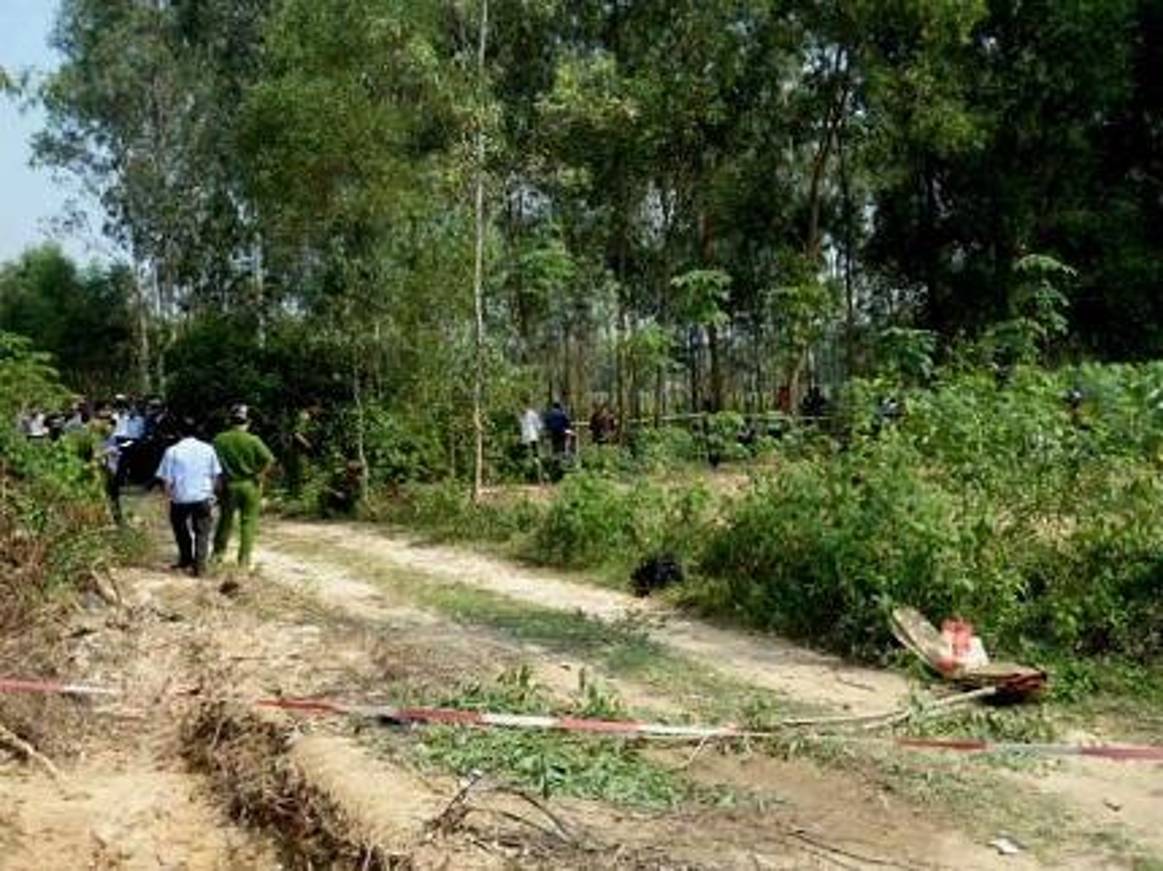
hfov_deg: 50.2
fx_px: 1242
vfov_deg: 38.6
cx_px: 582
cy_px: 436
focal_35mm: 37
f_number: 3.2
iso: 80
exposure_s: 1/500
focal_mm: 6.7
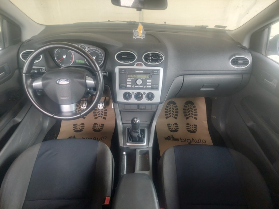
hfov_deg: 69.4
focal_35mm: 25
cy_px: 104
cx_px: 140
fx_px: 201
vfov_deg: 54.9
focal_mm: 5.23
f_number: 1.8
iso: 320
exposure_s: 1/50
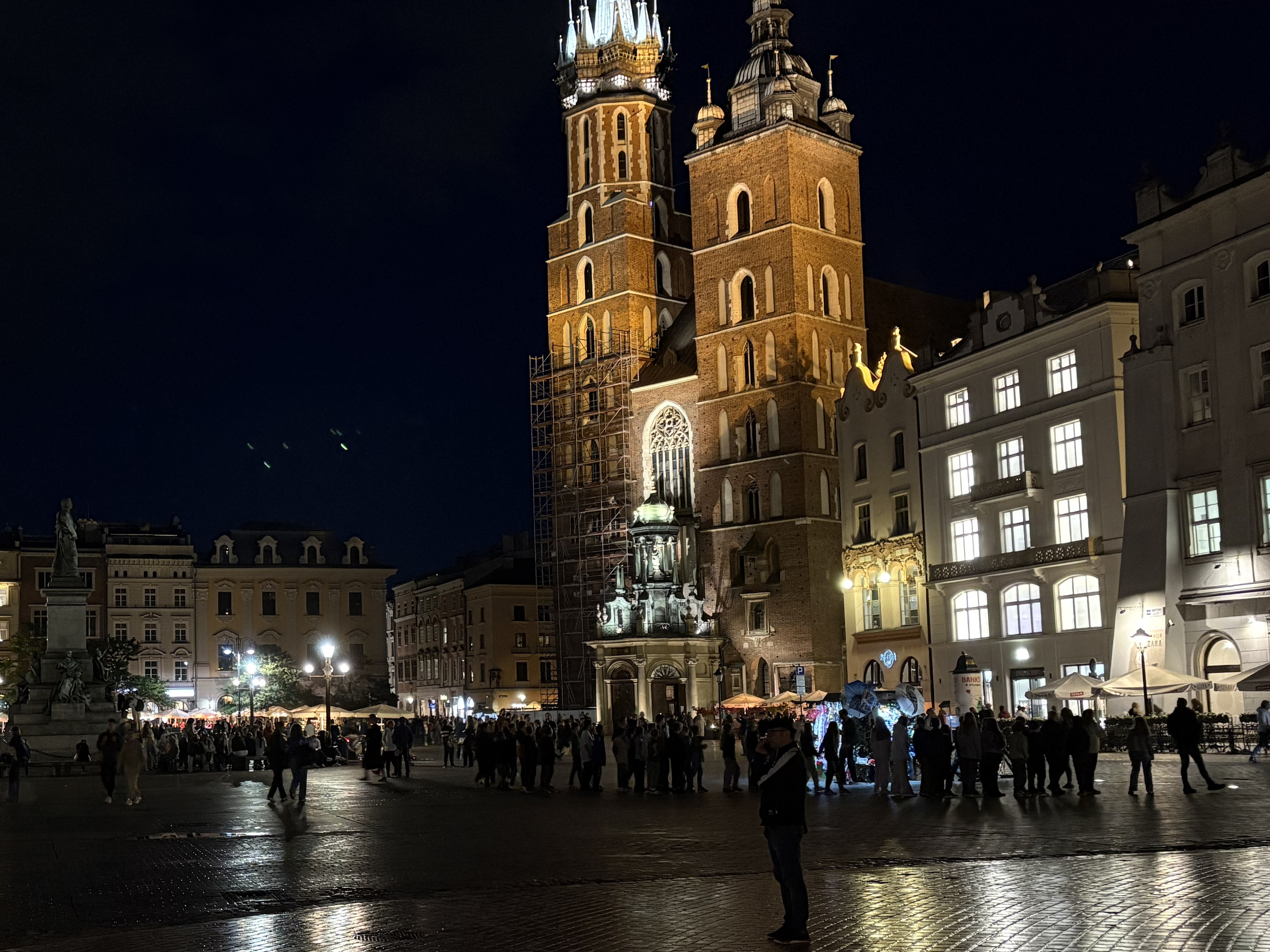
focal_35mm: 43
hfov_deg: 42.3
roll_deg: +1.1
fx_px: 1578
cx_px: 292
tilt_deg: +6.5
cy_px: 551
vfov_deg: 33.5
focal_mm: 5.96
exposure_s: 1/25
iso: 800
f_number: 1.6
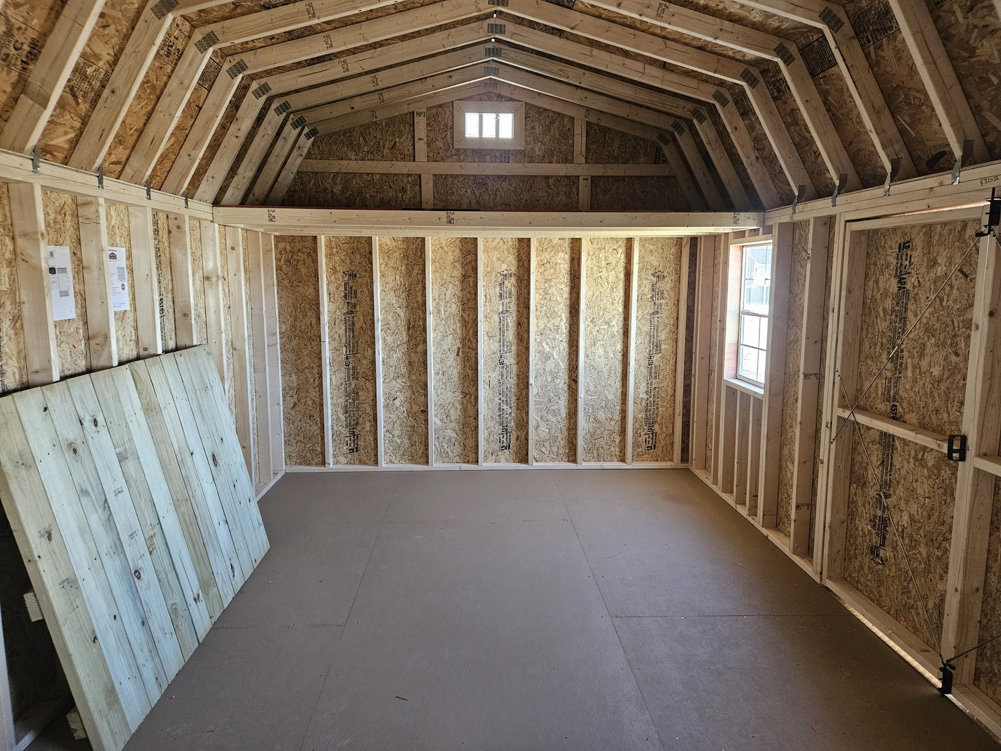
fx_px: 665
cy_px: 376
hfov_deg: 73.9
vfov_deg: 58.9
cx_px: 500
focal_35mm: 23
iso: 500
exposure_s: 1/120
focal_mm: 5.4
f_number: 1.8
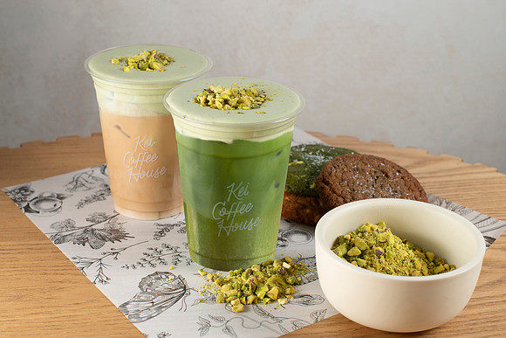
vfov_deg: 22.0
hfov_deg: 32.5
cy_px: 201
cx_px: 240
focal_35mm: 62
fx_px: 867
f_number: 7.1
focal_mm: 50
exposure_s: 1/160
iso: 64
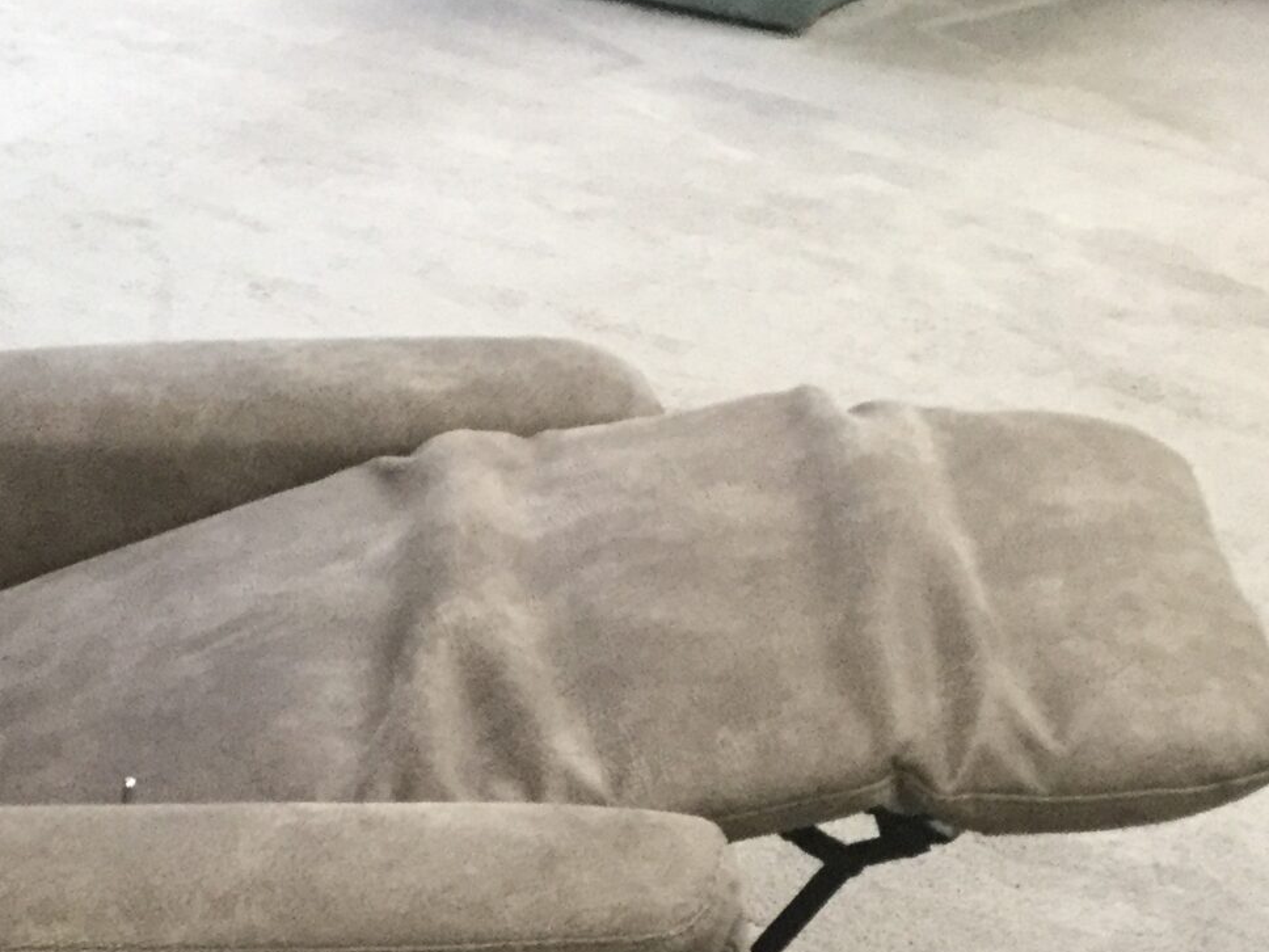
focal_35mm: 82
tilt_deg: -32.1
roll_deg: -0.5
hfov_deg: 22.7
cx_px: -73
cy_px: 793
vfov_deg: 17.8
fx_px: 3006
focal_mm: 3.3
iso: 200
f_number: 2.4
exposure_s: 1/33
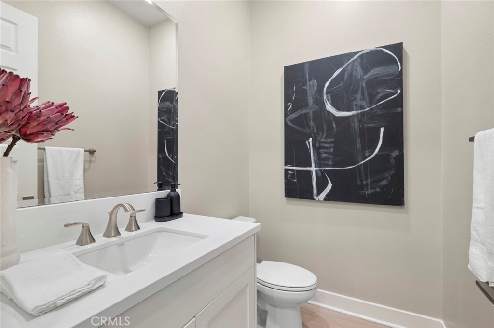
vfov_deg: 73.7
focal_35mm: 16
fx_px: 219
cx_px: 247
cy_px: 164
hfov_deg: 96.8
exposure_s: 1/1.67
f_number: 9
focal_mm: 16
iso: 200
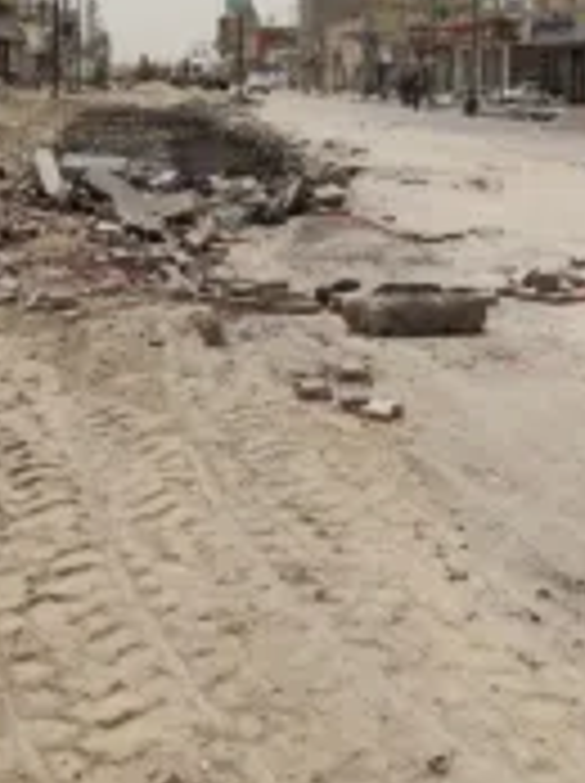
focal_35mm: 53
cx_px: 351
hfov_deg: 27.4
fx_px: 1197
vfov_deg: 35.5
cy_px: 212
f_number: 1.65
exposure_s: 1/1553
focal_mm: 6.14
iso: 50
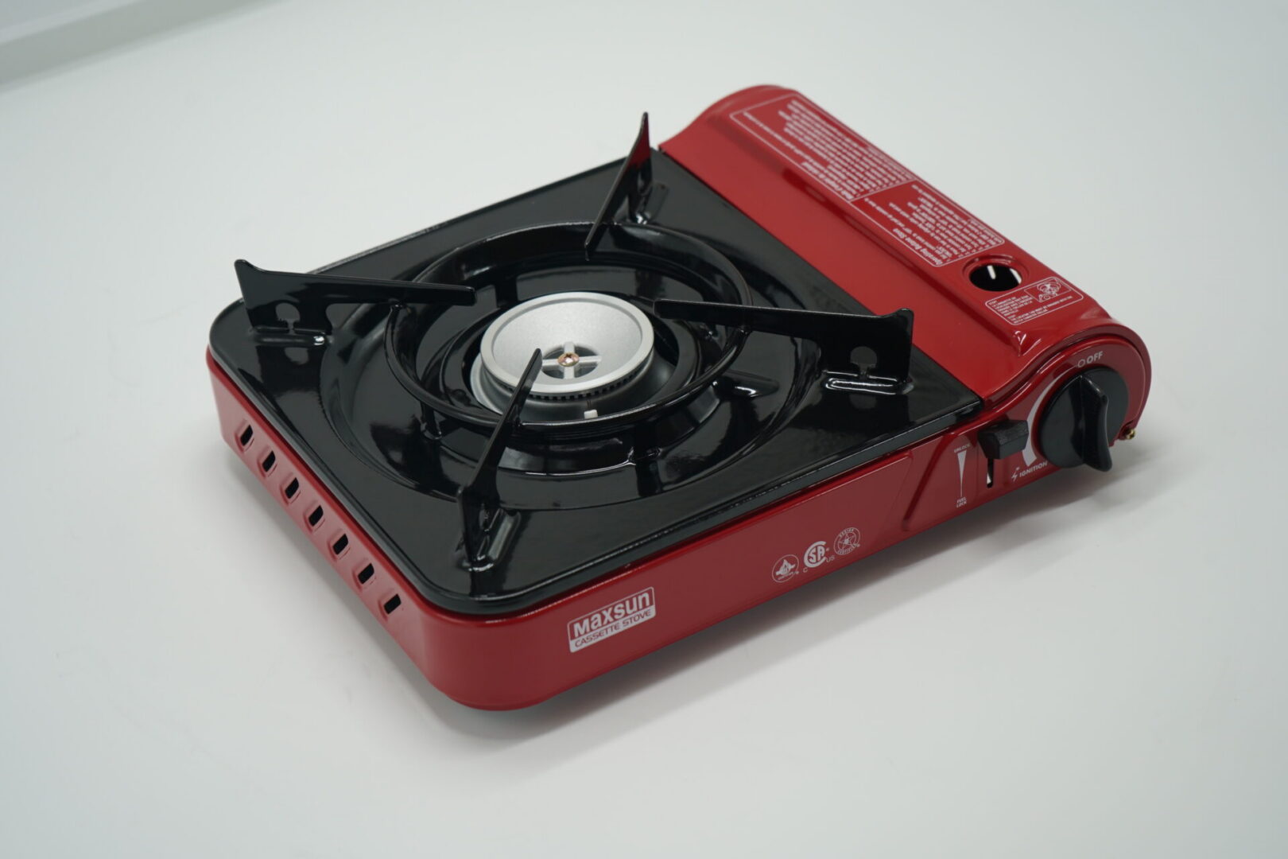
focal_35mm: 70
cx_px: 644
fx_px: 2504
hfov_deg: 28.8
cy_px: 430
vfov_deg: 19.5
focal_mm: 70
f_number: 5.6
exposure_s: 1/160
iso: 500
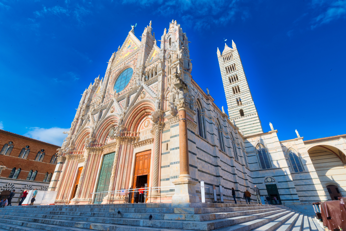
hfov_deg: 93.3
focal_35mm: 17
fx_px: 163
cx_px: 173
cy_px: 116
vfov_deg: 70.4
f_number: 20
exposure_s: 1/60
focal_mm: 17
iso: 100
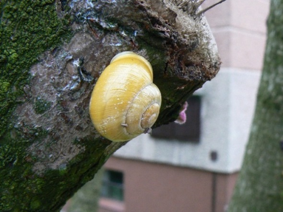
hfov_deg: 38.9
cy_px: 106
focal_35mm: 49
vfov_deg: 29.7
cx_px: 142
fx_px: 401
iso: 200
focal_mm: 6
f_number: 4
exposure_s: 1/50
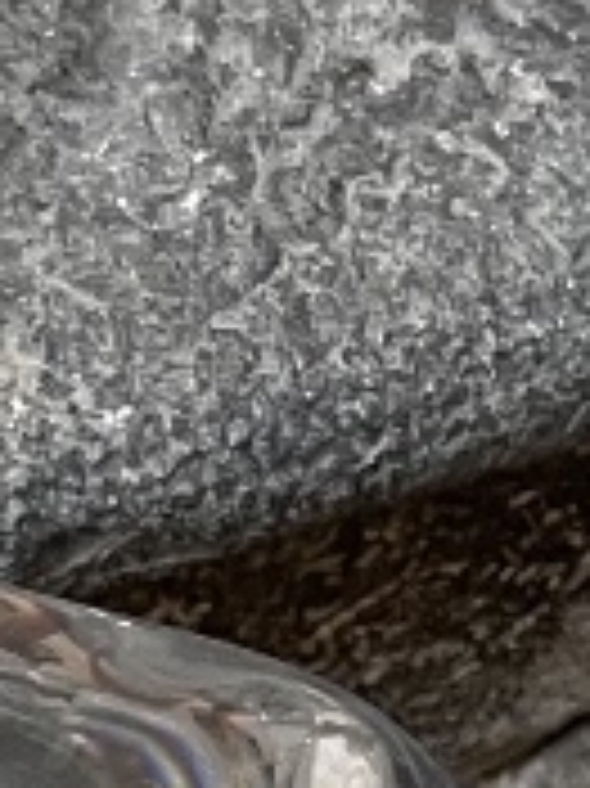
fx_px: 4050
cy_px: 1972
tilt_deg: -74.4
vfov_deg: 9.7
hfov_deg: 7.8
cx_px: -725
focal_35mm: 178
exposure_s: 1/94
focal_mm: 5.1
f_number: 1.6
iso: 125
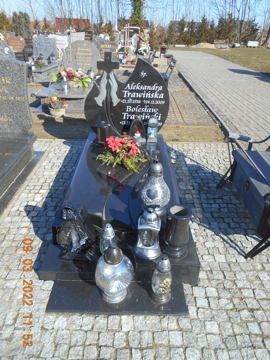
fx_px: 270
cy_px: 180
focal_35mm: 26
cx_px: 135
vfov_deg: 67.3
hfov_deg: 53.1
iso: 80
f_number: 3.2
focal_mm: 4.6
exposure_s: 1/500
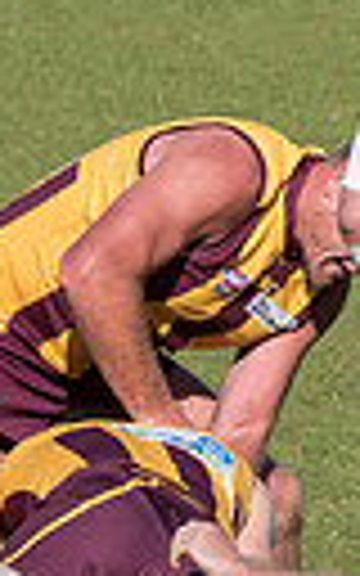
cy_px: 376
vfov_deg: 1.8
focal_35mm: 1157
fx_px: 18162
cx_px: 801
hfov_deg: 1.1
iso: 800
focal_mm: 150
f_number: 8
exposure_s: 1/4000
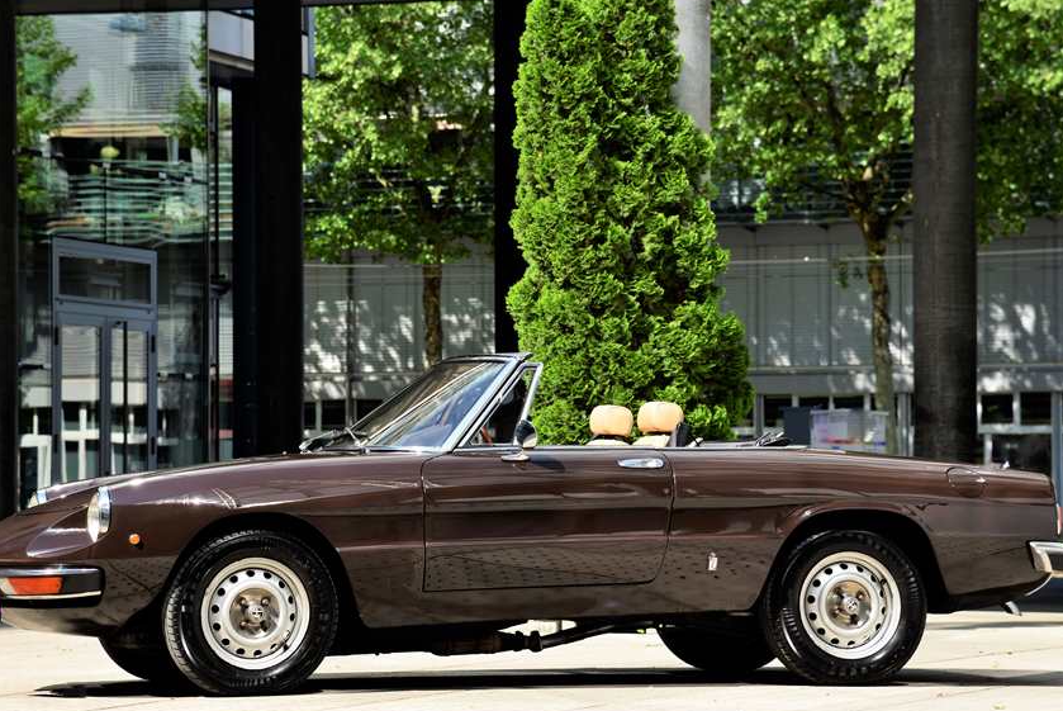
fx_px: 4049
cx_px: 502
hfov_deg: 15.0
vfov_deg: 10.0
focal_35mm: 137
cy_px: 345
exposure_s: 1/200
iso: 125
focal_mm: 120
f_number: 8
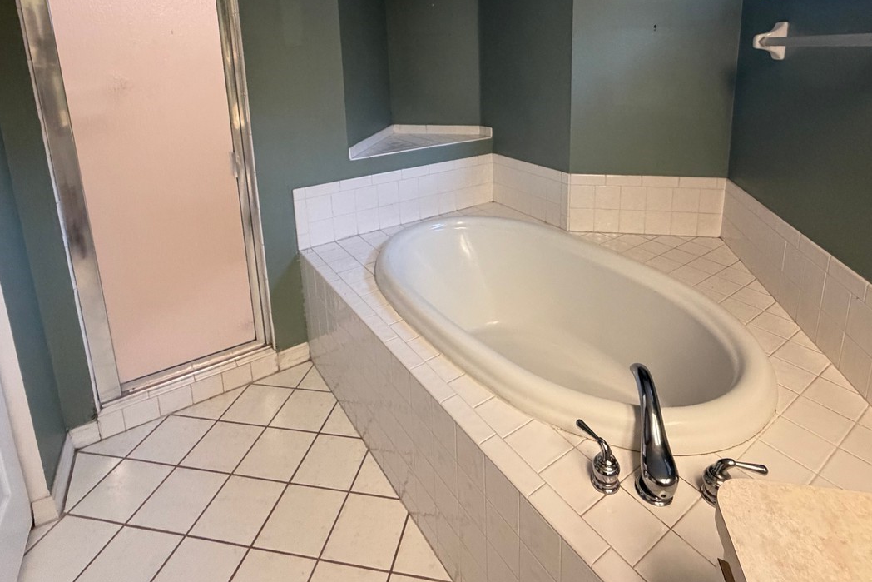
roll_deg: +1.7
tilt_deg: -11.3
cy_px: 147
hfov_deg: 83.9
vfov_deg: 58.7
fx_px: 484
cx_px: 466
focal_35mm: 20
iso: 500
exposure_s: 1/60
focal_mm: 2.22
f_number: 2.2
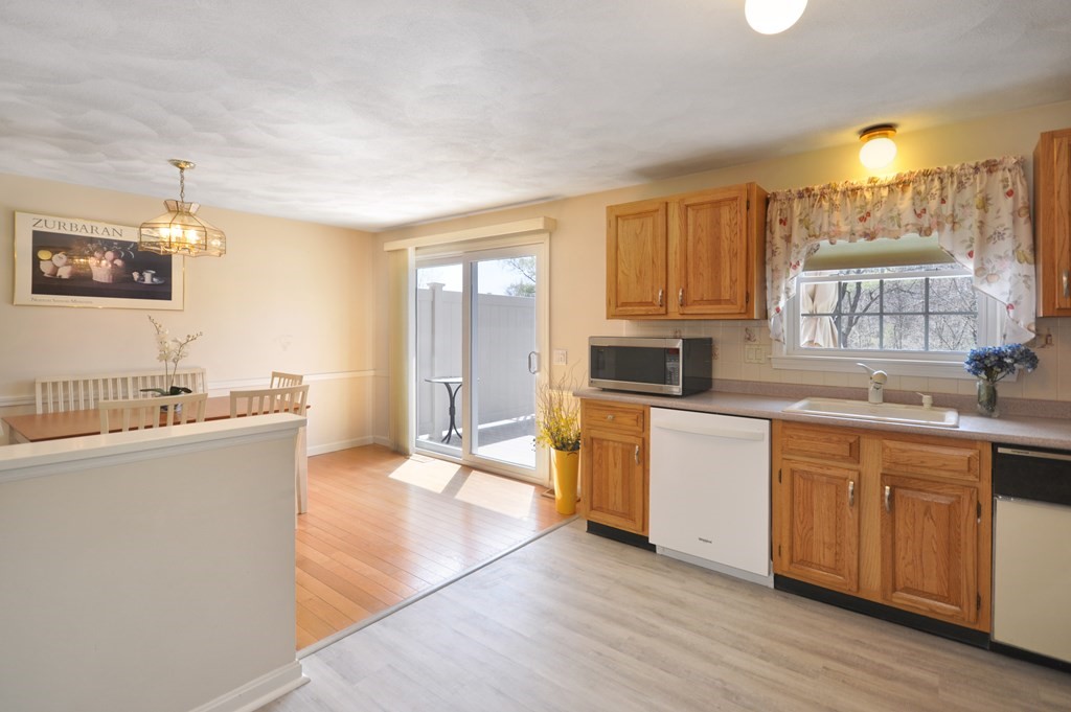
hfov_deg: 95.0
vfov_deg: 72.0
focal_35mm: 16
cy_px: 356
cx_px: 536
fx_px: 490
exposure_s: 1/60
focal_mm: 11
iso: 400
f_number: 5
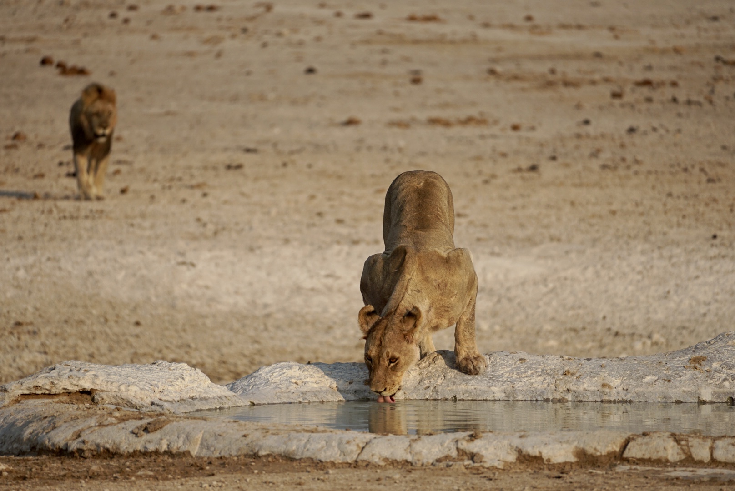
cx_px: 368
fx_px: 10726
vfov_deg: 2.6
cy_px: 246
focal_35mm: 525
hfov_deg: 3.9
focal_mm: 350
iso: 100
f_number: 6.3
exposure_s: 1/500
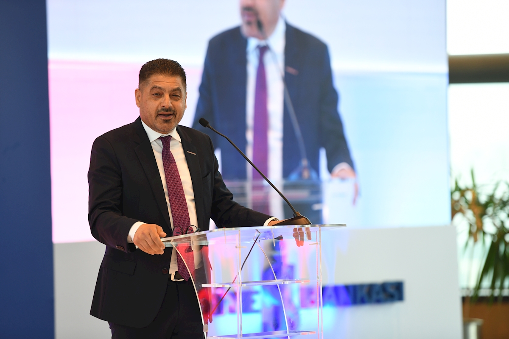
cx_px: 254
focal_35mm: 175
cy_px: 170
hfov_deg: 11.7
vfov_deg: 7.8
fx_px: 2474
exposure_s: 1/200
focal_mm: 175
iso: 800
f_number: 3.2
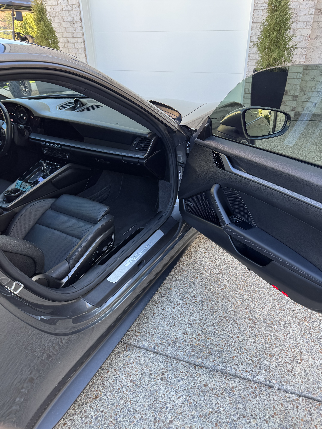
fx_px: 298
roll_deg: +0.7
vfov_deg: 71.6
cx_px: 161
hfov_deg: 56.8
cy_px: 214
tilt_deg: -33.5
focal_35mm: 24
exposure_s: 1/135
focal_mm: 6.76
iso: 64
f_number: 1.78
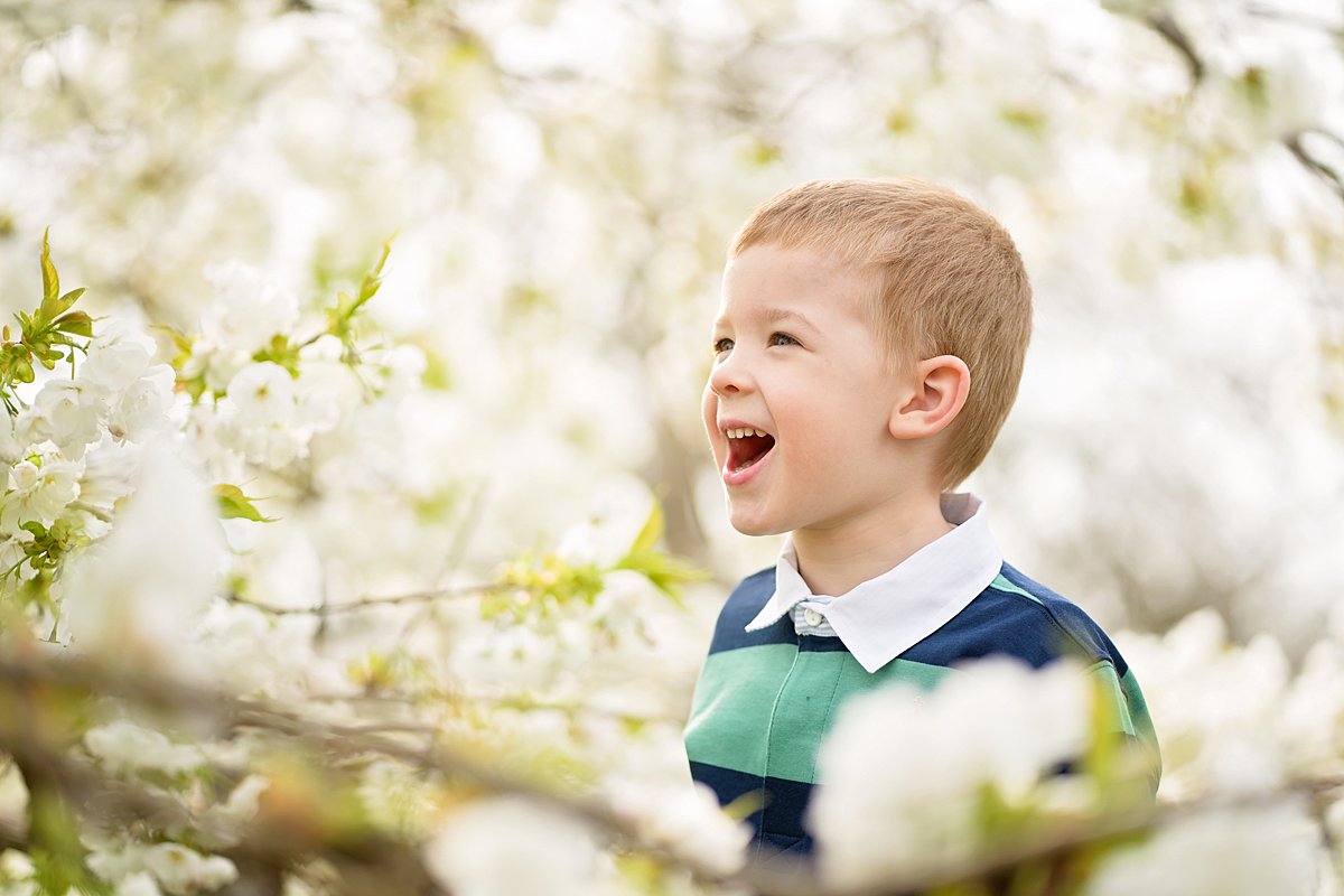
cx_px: 672
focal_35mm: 85
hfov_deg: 23.9
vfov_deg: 16.1
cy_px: 448
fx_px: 3173
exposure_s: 1/640
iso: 100
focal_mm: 85
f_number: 1.8
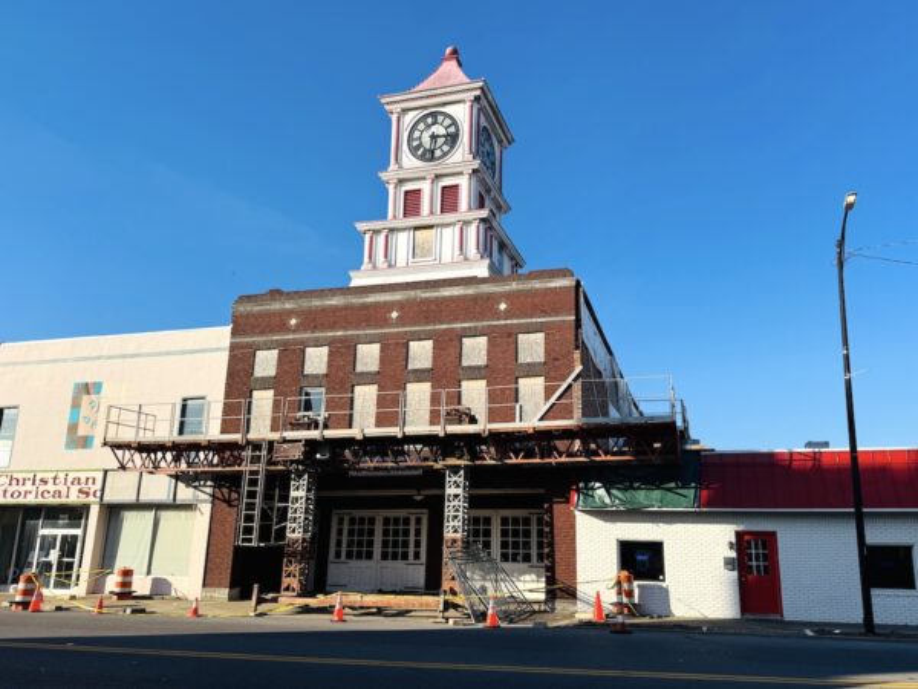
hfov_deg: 71.6
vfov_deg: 56.8
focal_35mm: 24
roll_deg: -1.5
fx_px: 636
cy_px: 344
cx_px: 459
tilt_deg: +13.5
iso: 80
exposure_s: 1/3802
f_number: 1.78
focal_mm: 6.76
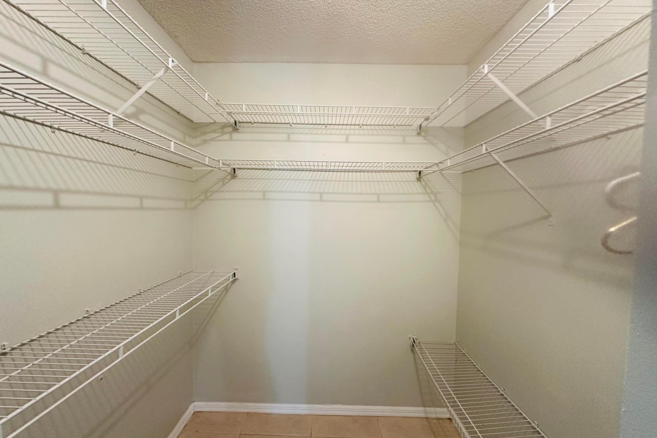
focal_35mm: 15
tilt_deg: -3.0
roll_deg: -1.5
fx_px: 274
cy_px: 223
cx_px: 326
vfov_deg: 77.3
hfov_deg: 100.4
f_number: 2.2
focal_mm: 2.22
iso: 320
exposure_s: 1/60
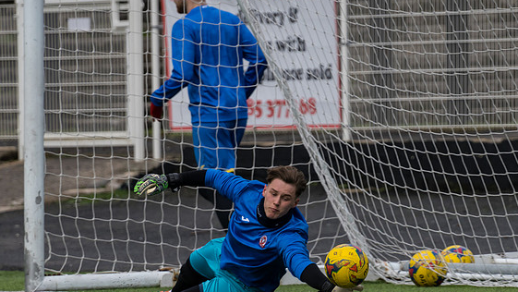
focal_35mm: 675
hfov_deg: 3.2
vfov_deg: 1.8
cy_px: 253
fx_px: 9274
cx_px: 264
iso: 320
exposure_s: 1/2000
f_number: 4
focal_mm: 258
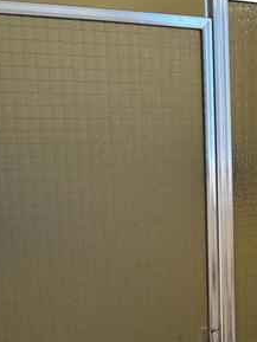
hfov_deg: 16.7
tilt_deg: -10.8
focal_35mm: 85
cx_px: 304
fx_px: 841
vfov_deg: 22.5
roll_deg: -2.2
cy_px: 296
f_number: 1.78
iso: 64
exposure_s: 1/121
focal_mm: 6.86
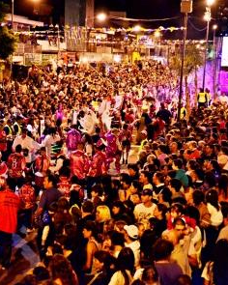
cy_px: 142
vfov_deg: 25.5
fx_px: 630
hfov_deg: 20.5
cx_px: 95
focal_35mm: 75
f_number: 4.2
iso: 2000
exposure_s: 1/125
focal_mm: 35
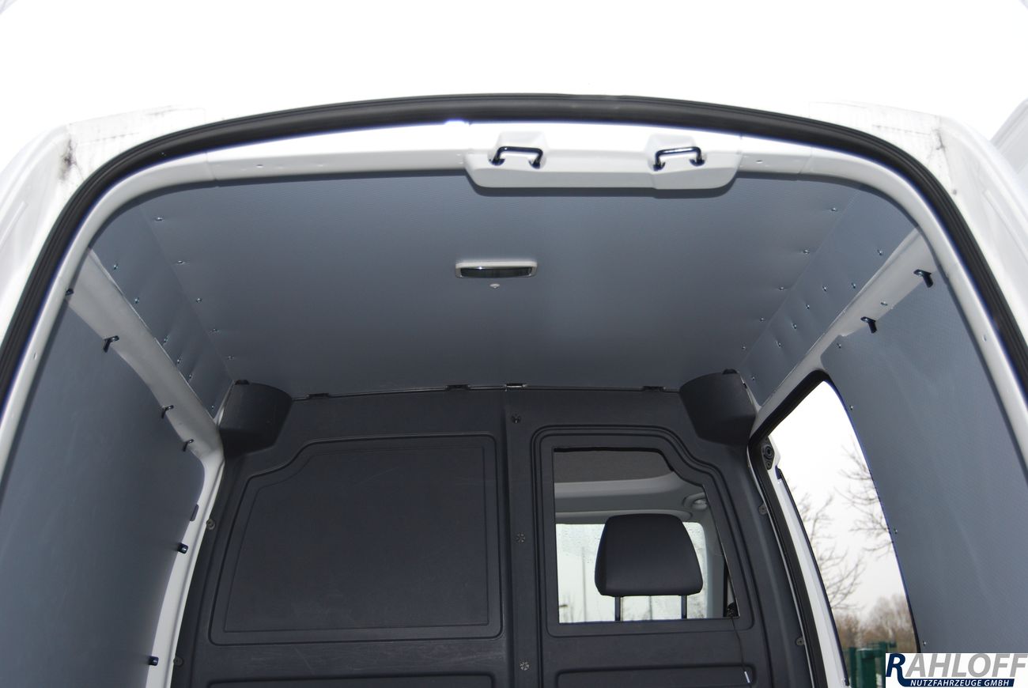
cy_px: 344
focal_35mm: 48
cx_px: 514
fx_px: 1372
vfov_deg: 28.1
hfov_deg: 41.1
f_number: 4.5
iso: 200
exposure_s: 1/60
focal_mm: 32
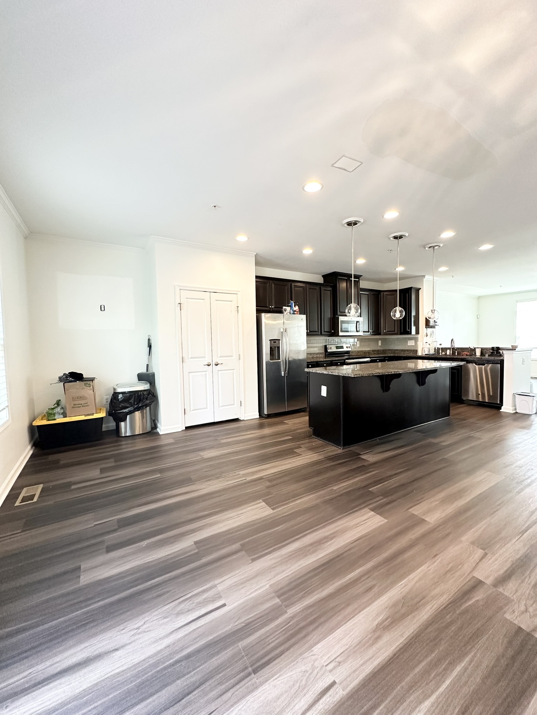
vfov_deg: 102.1
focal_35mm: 14
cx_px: 268
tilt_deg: -1.6
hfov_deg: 85.7
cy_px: 358
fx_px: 290
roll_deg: +1.6
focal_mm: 2.22
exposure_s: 1/60
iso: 200
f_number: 2.2
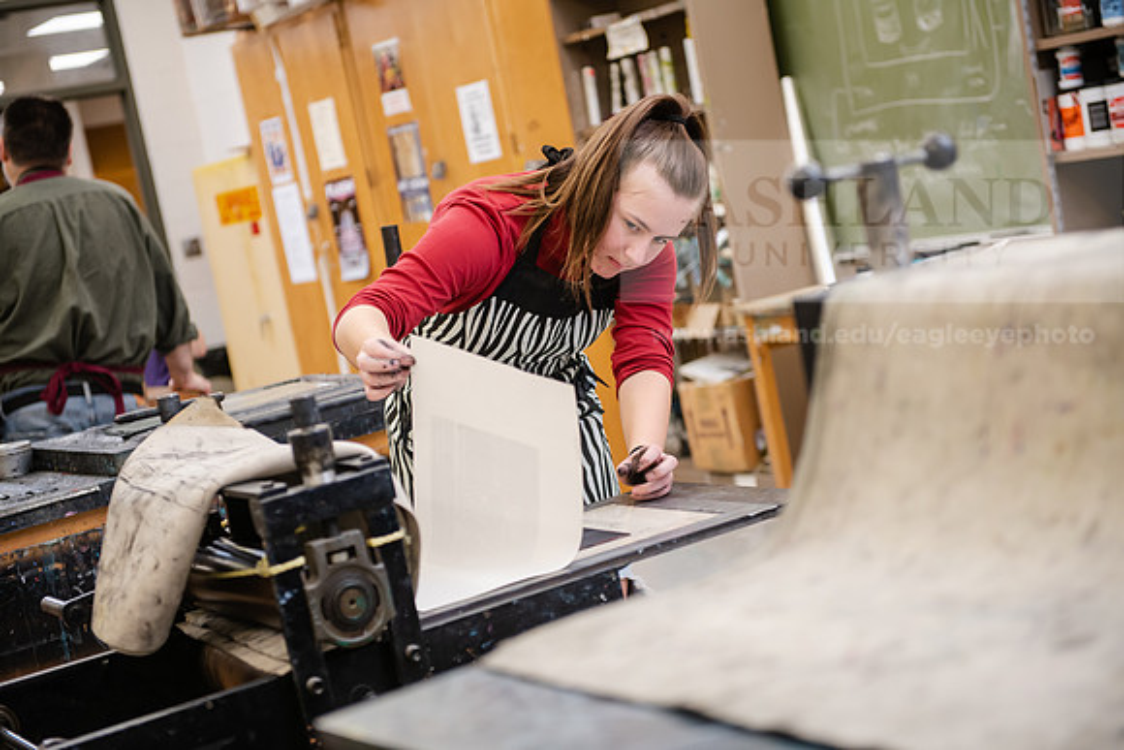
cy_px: 375
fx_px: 2061
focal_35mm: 66
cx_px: 562
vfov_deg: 20.6
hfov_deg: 30.5
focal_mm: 66
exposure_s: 1/200
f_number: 3.2
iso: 640
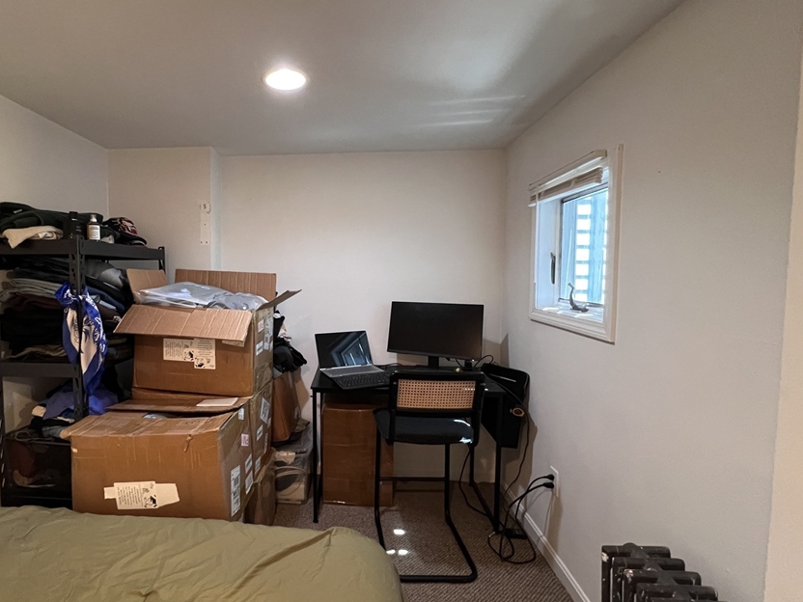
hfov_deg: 93.1
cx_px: 318
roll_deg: -0.4
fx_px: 371
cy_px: 295
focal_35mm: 16
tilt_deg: -3.2
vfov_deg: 78.1
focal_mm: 1.57
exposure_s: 1/60
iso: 640
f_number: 1.8
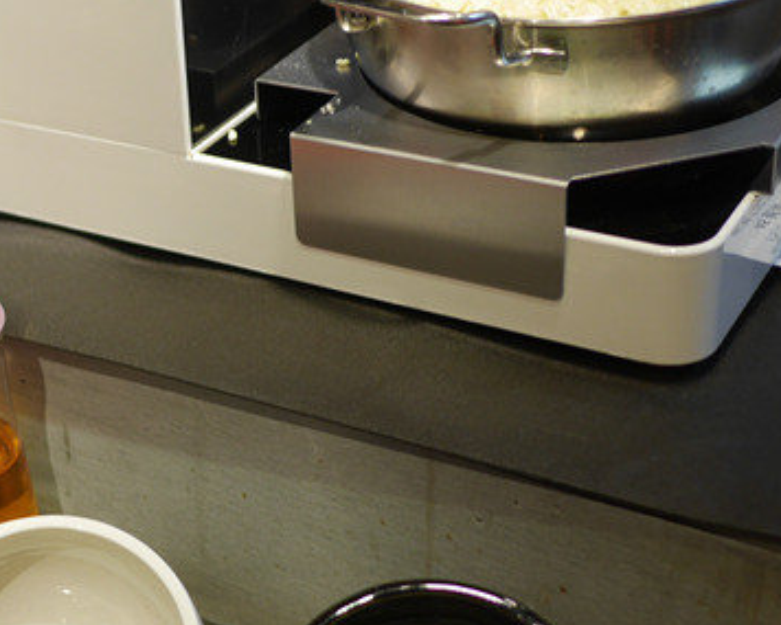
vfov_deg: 20.7
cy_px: 299
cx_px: 35
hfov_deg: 24.7
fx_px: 1711
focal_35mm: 74
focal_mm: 15
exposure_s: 1/60
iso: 200
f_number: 1.7
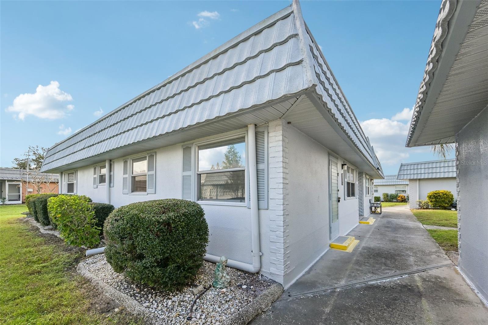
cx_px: 244
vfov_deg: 81.2
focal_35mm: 14
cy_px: 162
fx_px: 190
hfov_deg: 104.3
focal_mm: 14
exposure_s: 1/500
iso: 400
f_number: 8
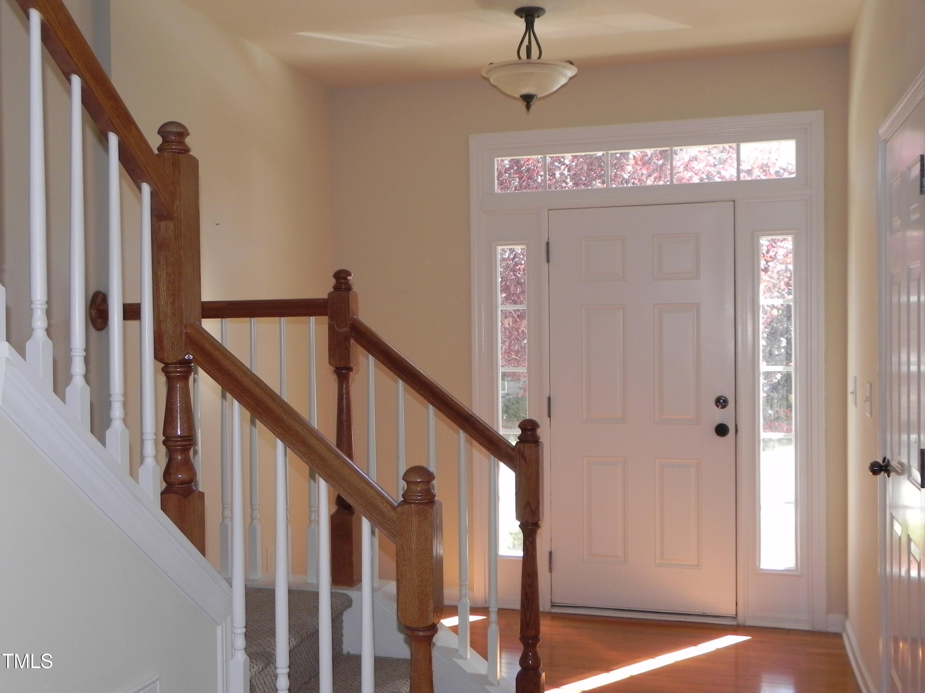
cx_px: 462
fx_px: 989
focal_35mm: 37
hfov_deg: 50.1
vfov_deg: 38.7
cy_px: 346
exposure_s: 1/97.8
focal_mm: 6.6
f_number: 3.5
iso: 160
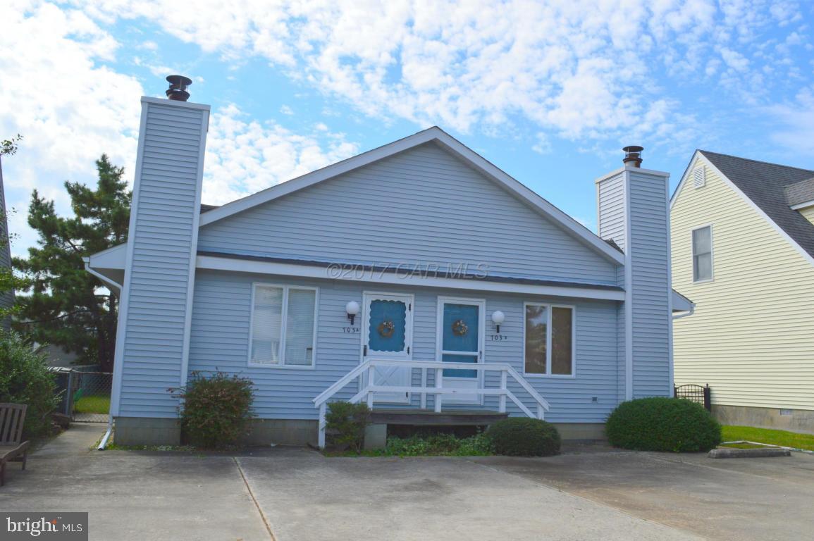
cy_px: 270
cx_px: 407
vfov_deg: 43.5
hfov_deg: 62.0
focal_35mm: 30
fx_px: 678
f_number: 11
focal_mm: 20
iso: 280
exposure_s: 1/500
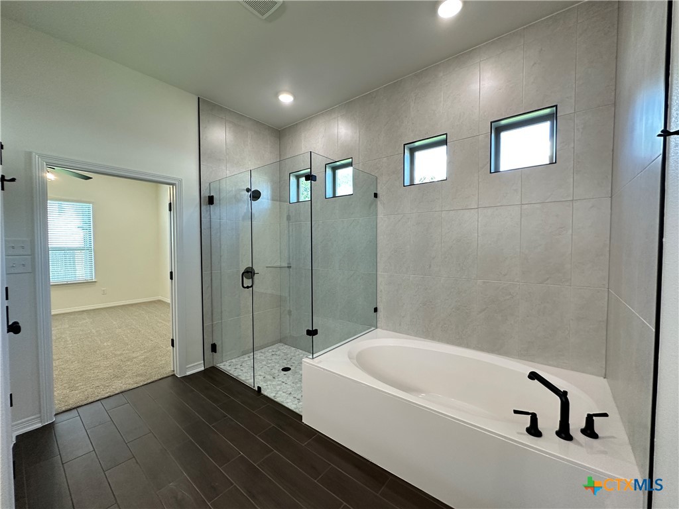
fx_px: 275
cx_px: 340
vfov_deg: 85.7
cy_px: 254
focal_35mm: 14
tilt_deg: -2.0
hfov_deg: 102.1
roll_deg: -0.2
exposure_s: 1/120
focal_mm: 2.22
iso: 250
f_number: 2.2
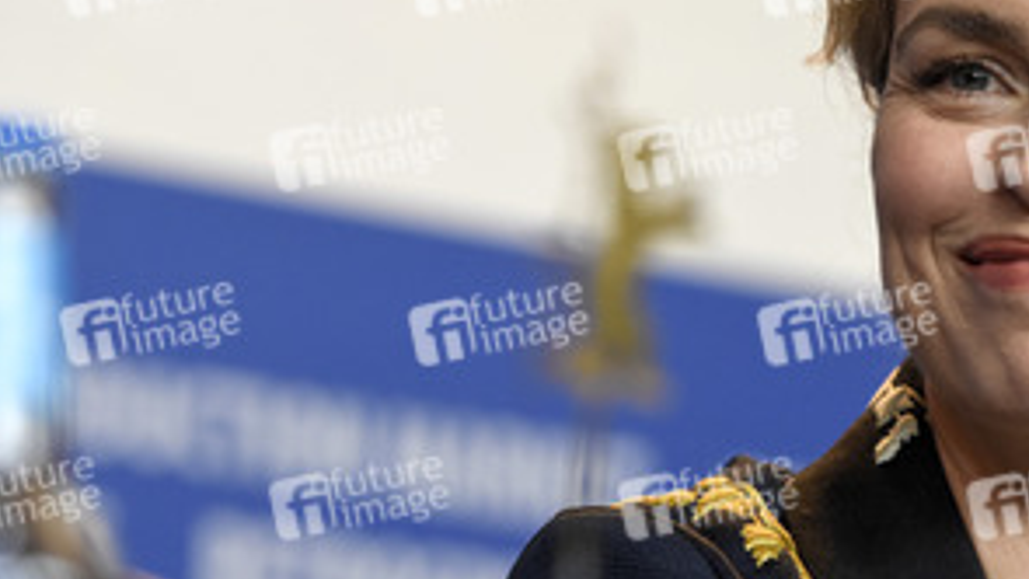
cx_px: 755
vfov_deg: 3.0
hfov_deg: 5.3
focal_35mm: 408
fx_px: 11133
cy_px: 237
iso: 1250
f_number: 4
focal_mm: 170
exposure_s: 1/400
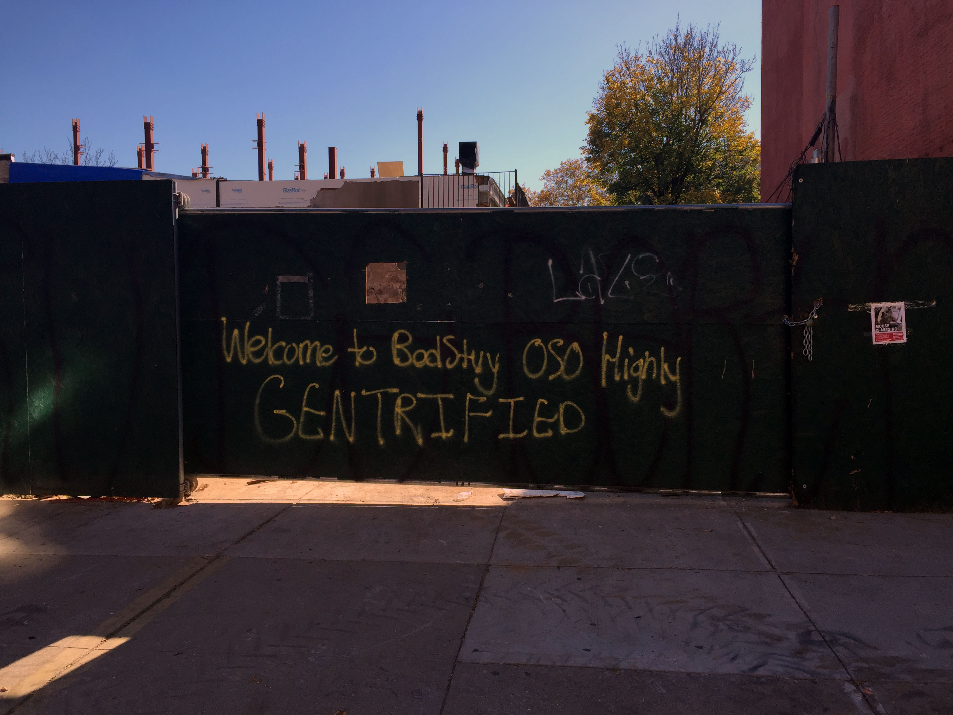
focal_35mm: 29
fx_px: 798
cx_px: 476
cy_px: 358
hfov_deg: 61.7
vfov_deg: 48.2
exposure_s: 1/1068
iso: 32
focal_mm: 4.15
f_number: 2.2
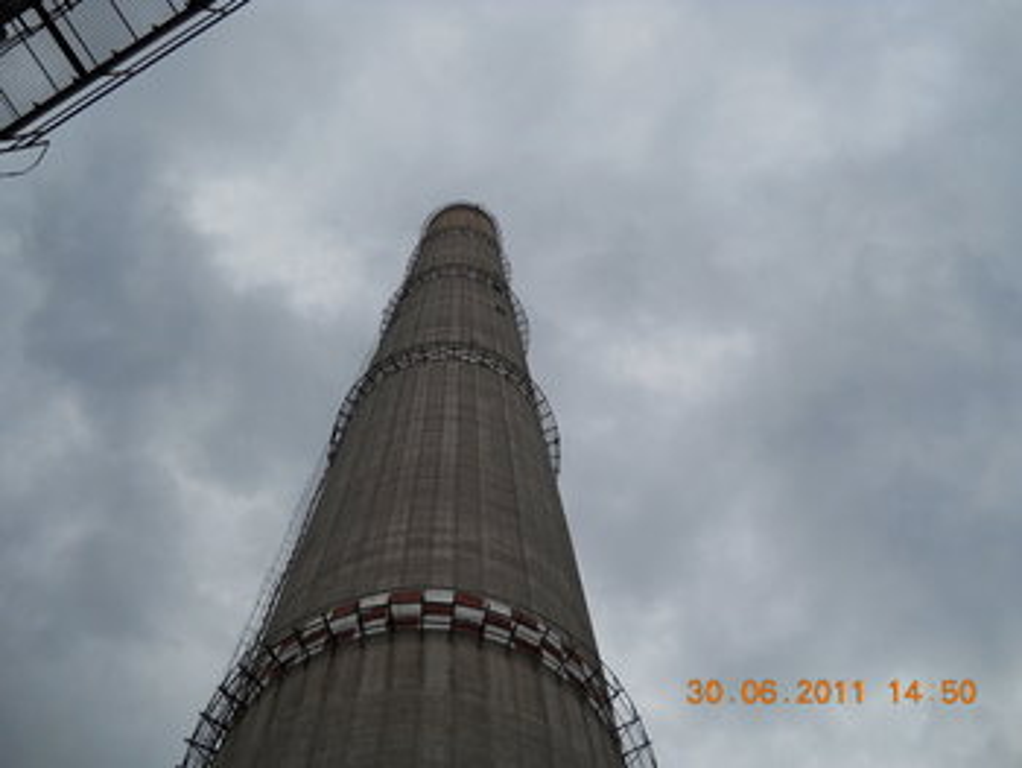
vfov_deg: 35.2
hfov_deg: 45.7
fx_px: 1211
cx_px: 511
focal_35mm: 41
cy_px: 384
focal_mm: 6.72
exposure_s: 1/800
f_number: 5.5
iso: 80
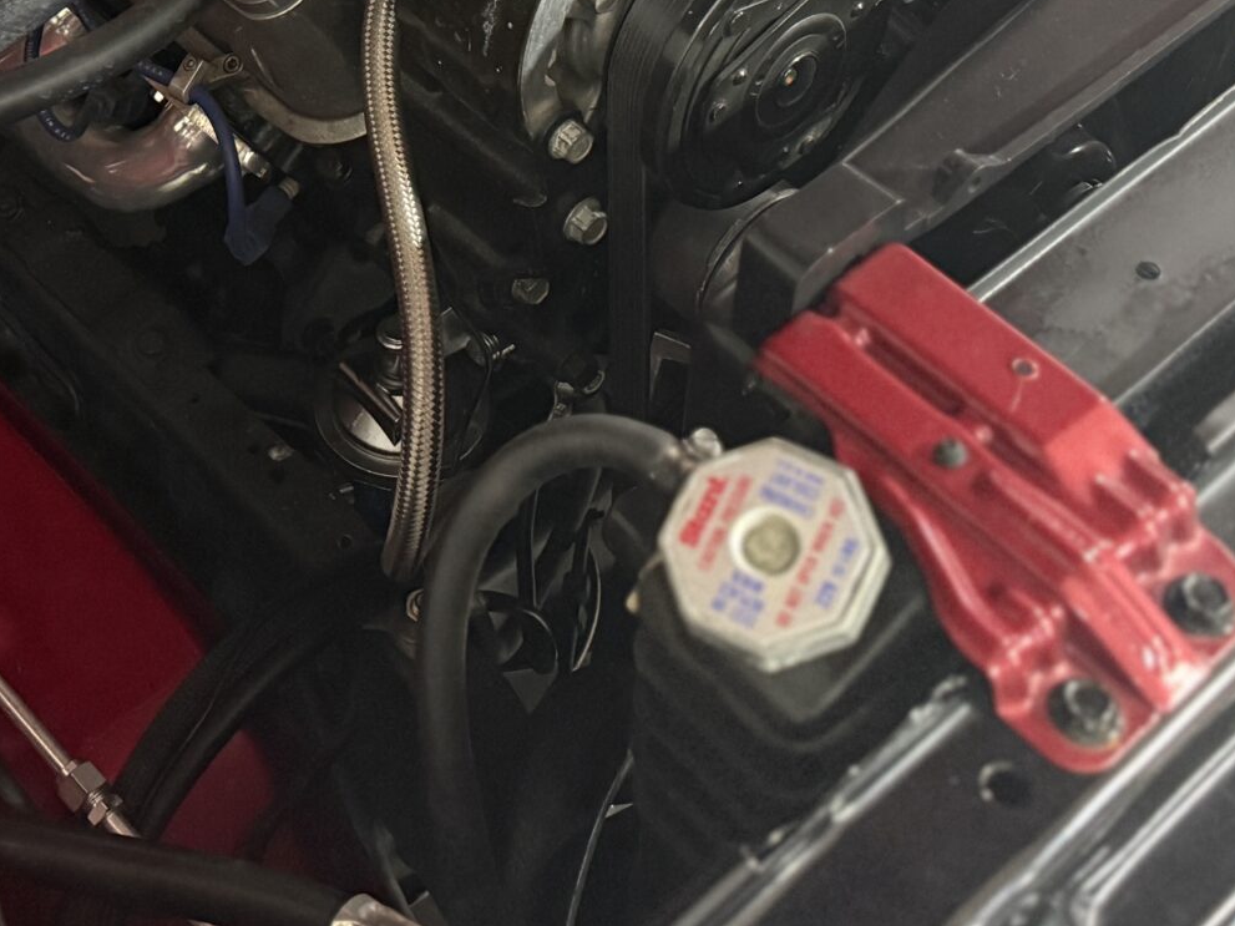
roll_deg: +0.6
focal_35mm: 62
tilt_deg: -40.0
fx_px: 2212
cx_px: 314
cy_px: -188
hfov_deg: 30.7
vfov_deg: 21.9
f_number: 1.78
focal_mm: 6.76
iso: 800
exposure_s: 1/60
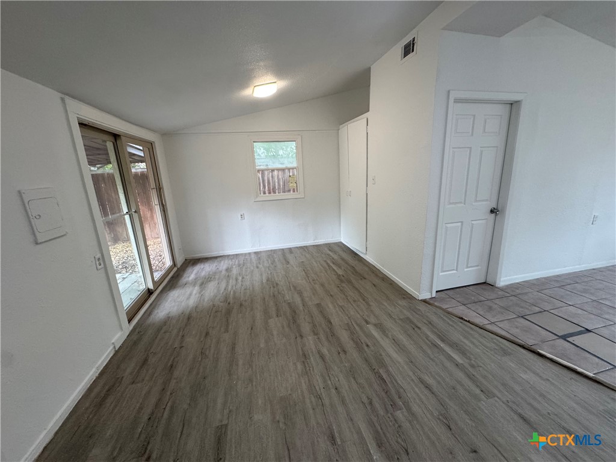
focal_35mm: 14
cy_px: 231
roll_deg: +2.5
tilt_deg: -15.3
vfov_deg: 85.7
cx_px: 308
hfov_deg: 102.1
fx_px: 249
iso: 200
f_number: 2.2
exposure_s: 1/120
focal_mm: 2.22
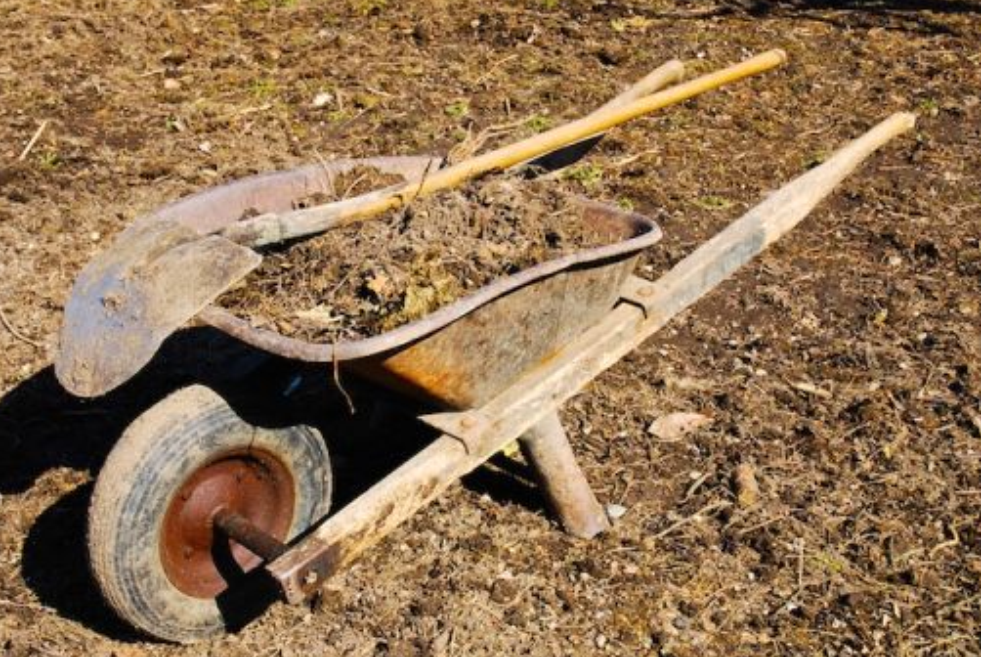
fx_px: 1517
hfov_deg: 35.8
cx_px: 440
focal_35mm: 56
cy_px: 344
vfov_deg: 24.4
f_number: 7.1
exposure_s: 1/160
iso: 100
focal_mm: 31
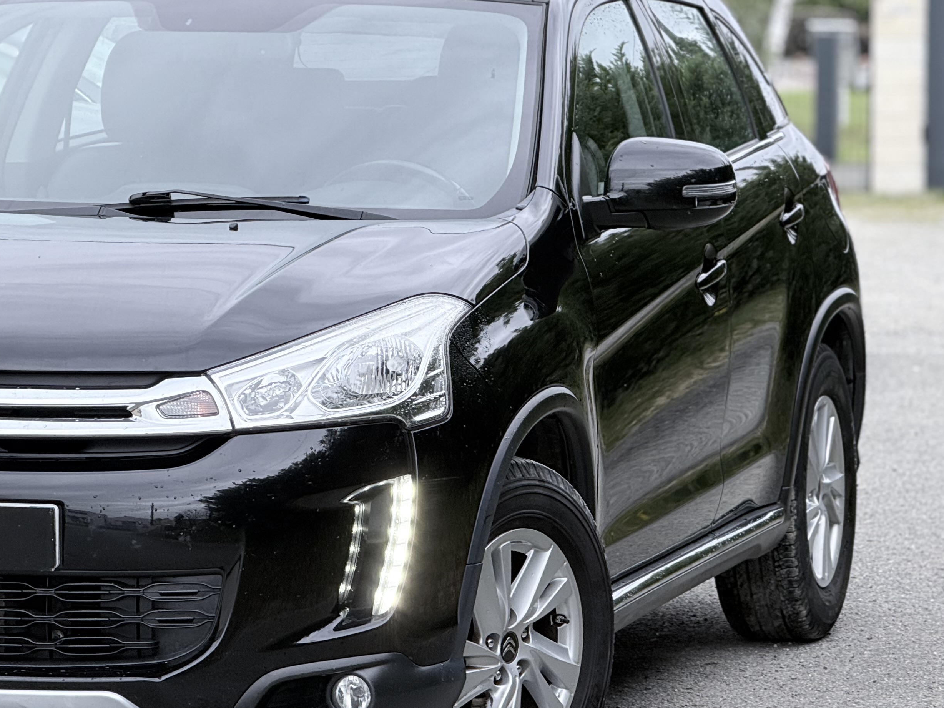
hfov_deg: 10.0
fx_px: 5372
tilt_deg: -2.1
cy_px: 354
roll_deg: +0.1
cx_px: 253
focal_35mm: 197
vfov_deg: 7.5
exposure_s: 1/105
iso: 64
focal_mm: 15.66
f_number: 2.8
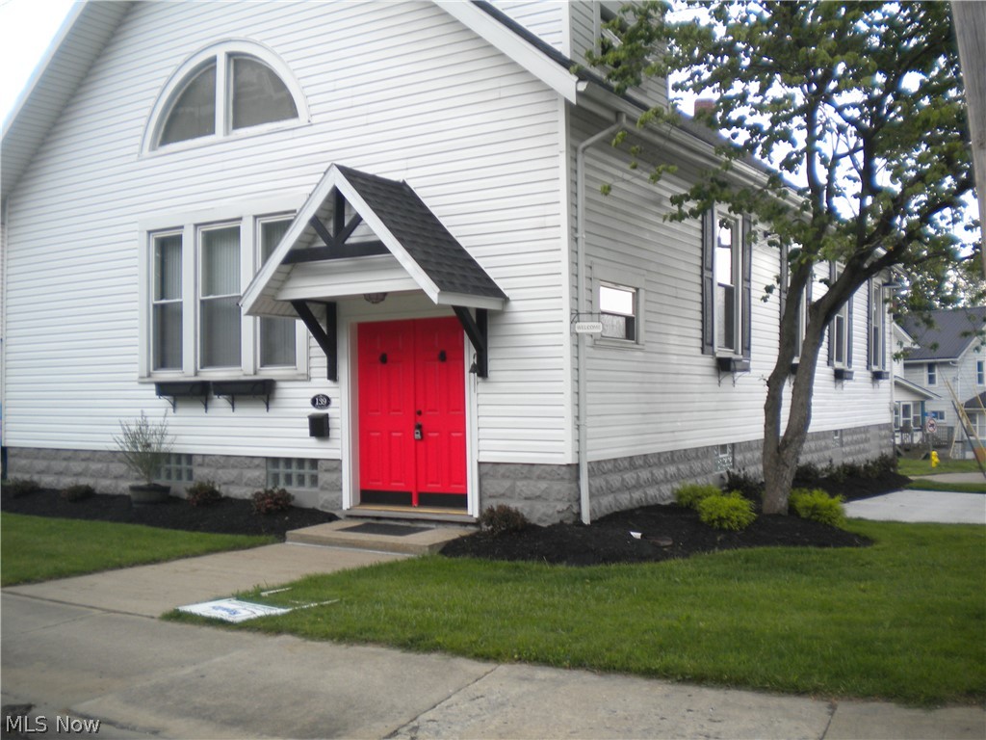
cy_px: 370
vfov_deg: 40.7
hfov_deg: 52.6
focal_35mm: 35
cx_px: 493
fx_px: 997
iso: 80
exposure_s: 1/94.3
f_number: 3.1
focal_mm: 6.3
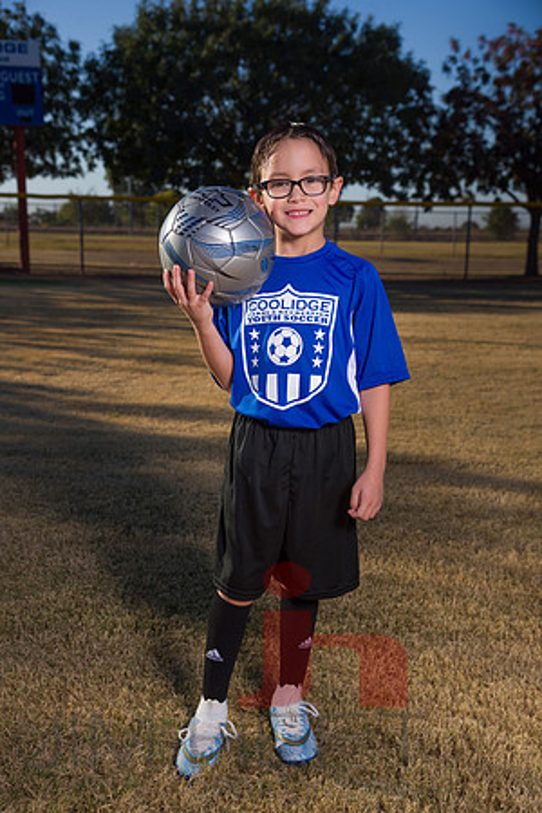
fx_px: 1084
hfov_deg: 28.1
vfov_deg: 41.1
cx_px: 271
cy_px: 406
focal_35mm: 48
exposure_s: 1/1000
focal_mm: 48
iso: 160
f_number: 5.6
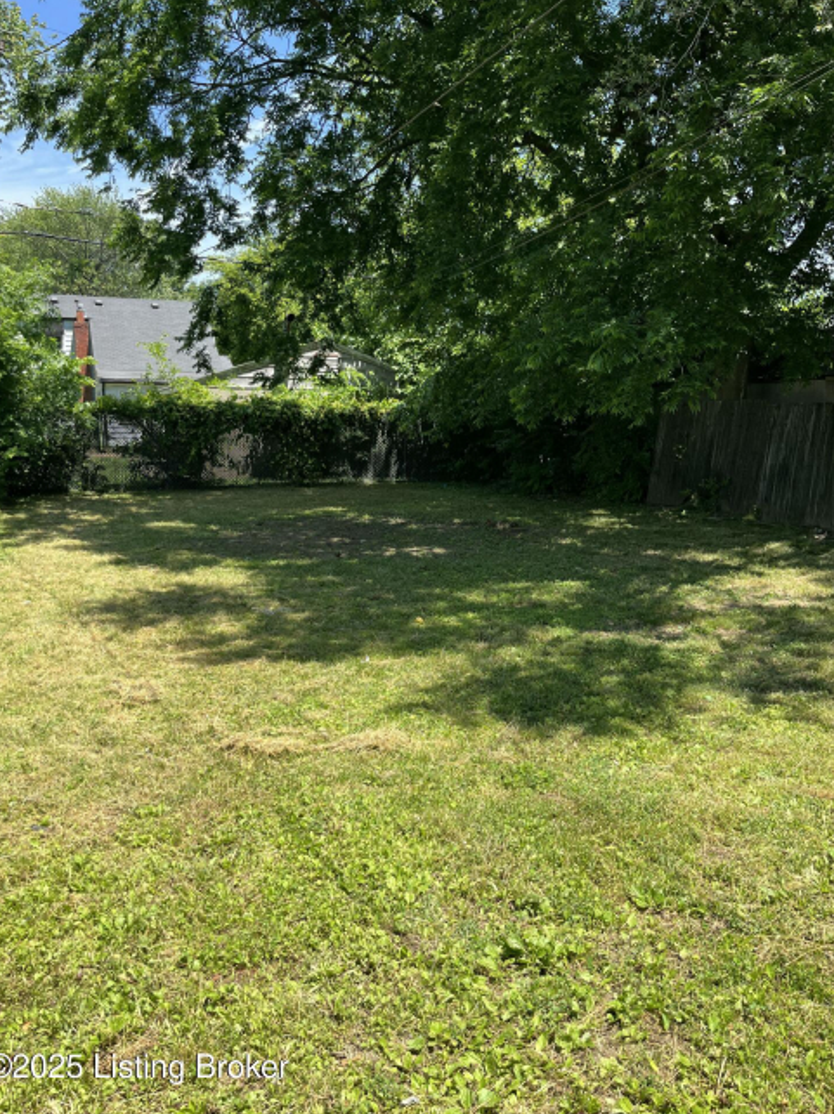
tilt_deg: -8.1
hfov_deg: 51.3
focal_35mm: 27
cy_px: 541
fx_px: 868
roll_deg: -0.1
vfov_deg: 65.3
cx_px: 418
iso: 50
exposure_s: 1/1238
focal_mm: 5.1
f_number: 1.6
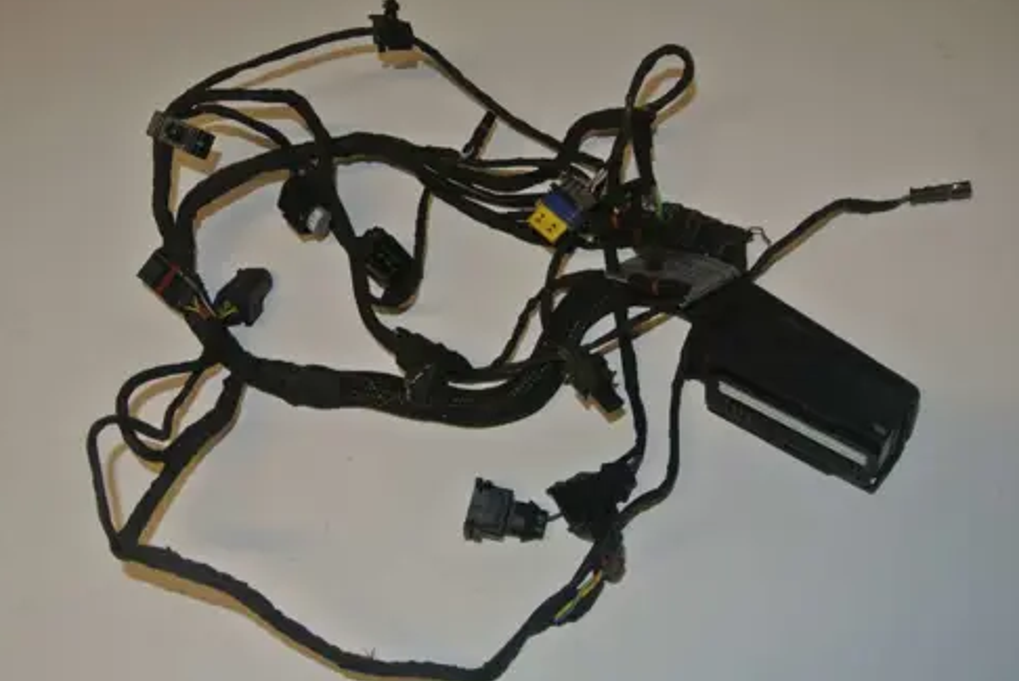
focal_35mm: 41
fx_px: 1162
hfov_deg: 47.3
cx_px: 476
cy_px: 354
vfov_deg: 32.7
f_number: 4
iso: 200
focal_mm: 14
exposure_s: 1/60
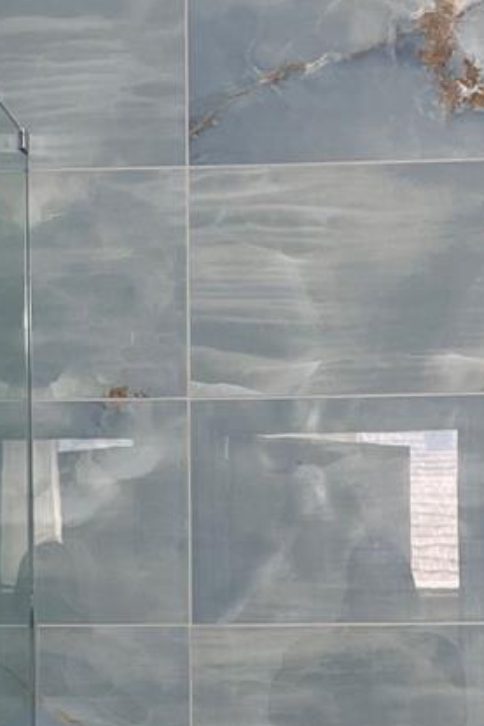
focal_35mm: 96
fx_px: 1937
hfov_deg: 14.2
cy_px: 723
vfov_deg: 20.6
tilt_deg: -3.4
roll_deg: +0.1
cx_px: 201
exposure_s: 1/120
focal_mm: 5.1
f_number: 1.6
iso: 80
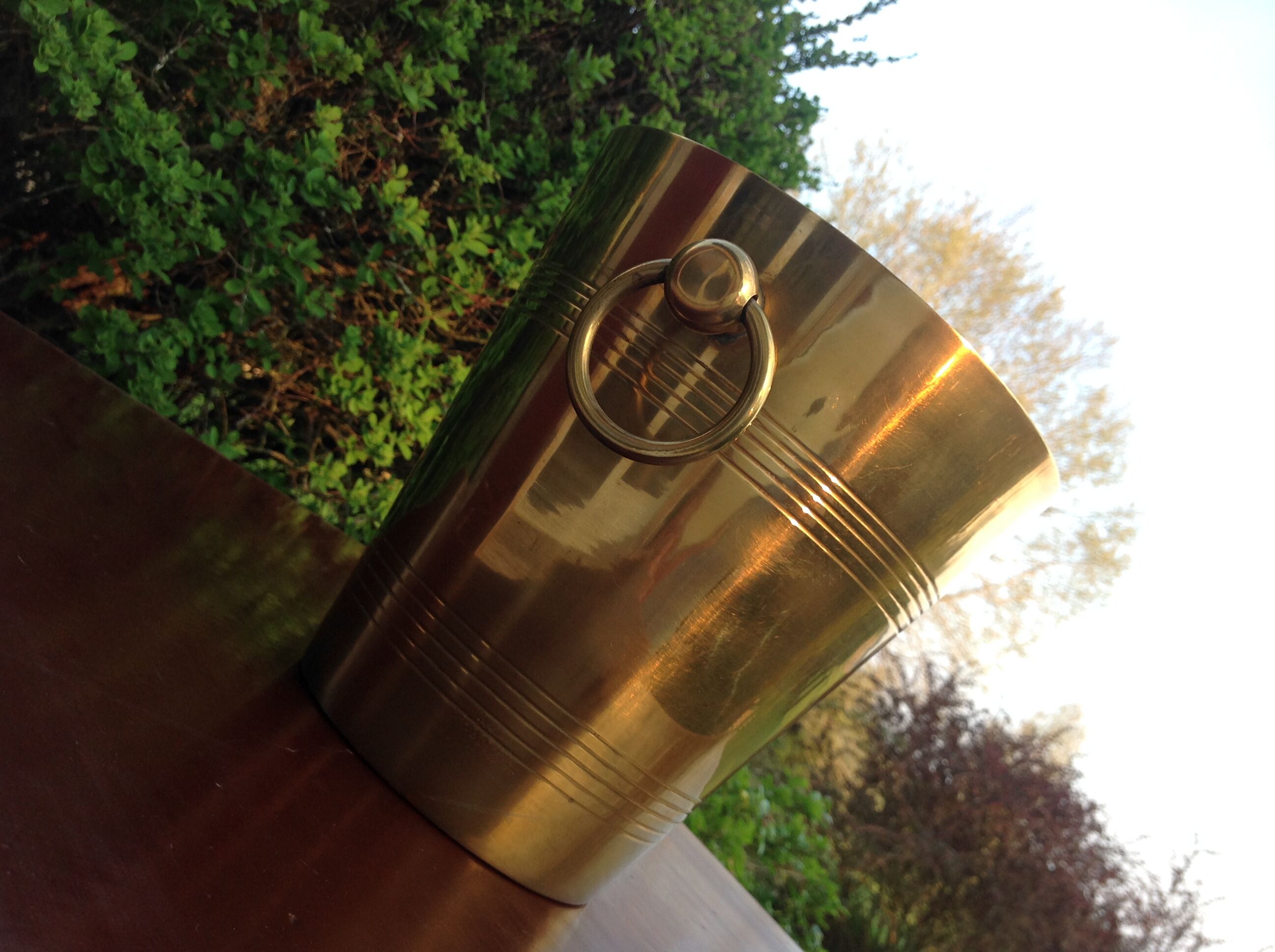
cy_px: 476
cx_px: 638
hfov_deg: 52.7
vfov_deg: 40.6
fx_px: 1287
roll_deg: -42.6
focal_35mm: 35
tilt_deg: +1.0
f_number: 2.4
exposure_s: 1/162
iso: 50
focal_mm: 4.28
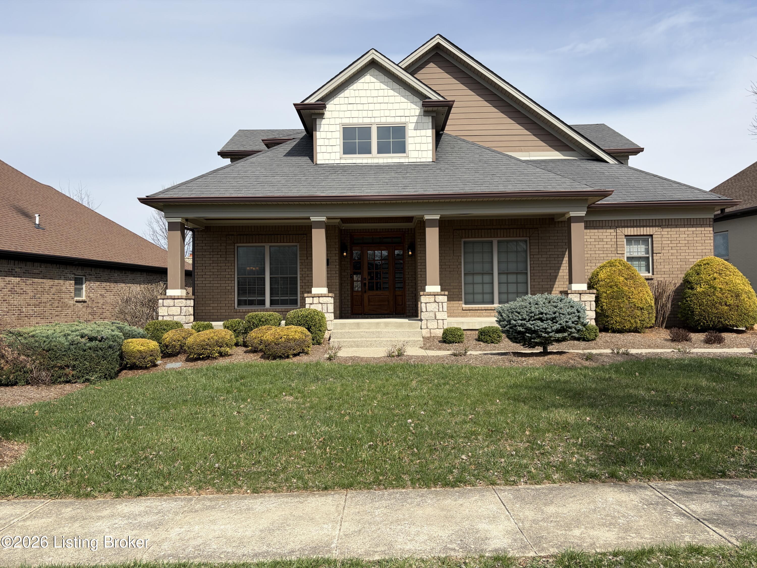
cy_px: 284
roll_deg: +1.1
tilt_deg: +1.9
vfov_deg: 53.1
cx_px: 378
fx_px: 569
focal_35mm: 26
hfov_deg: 67.3
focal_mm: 5.96
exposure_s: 1/3125
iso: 50
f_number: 1.6
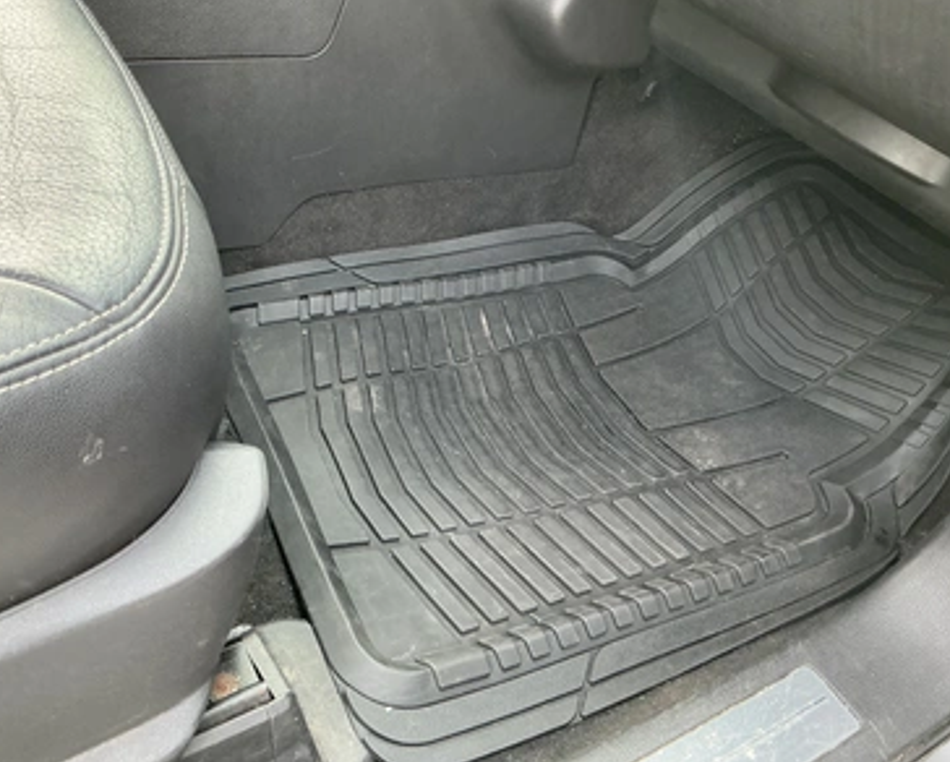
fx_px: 844
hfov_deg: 58.7
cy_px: 386
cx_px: 483
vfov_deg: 48.6
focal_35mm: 30
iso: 80
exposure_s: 1/60
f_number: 1.8
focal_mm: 3
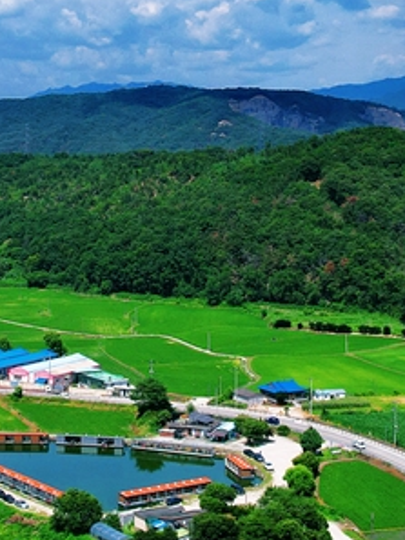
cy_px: 141
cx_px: 165
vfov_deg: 23.6
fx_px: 1278
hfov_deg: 18.0
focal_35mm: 82
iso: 100
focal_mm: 8.38
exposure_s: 1/2500
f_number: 2.8
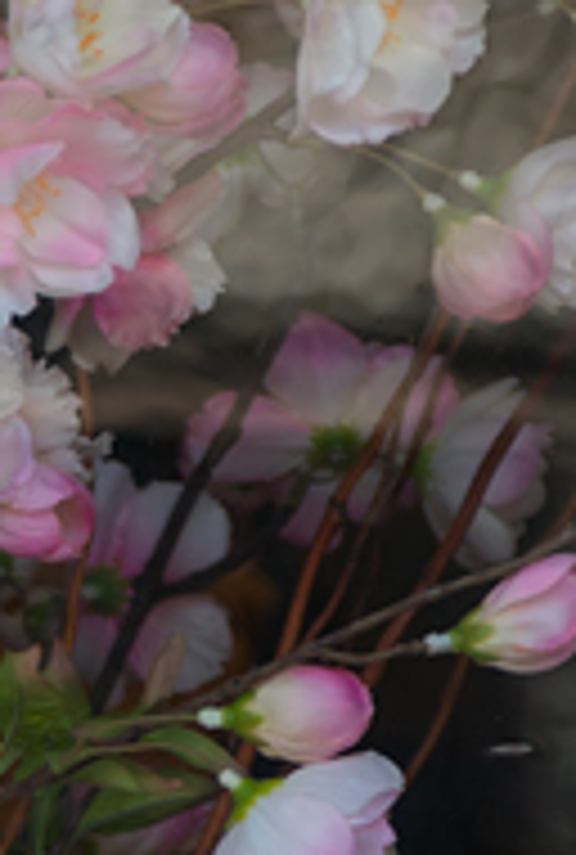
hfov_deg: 2.2
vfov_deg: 3.3
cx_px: -418
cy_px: 612
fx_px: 15058
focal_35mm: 632
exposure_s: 1/40
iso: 100
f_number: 7.1
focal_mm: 120
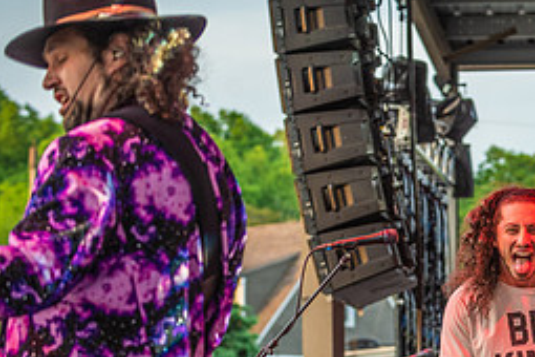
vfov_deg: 7.5
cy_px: 339
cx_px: 566
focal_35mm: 182
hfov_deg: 11.2
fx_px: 2705
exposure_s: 1/250
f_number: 4
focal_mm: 80
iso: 500
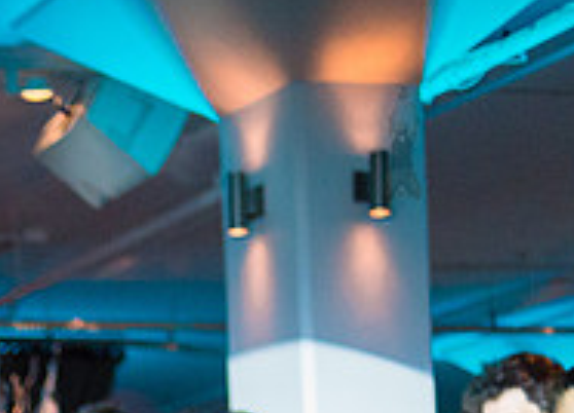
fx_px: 2240
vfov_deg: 10.0
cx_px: -290
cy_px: 750
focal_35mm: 137
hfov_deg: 13.7
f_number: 2
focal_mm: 35
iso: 3200
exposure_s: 1/500
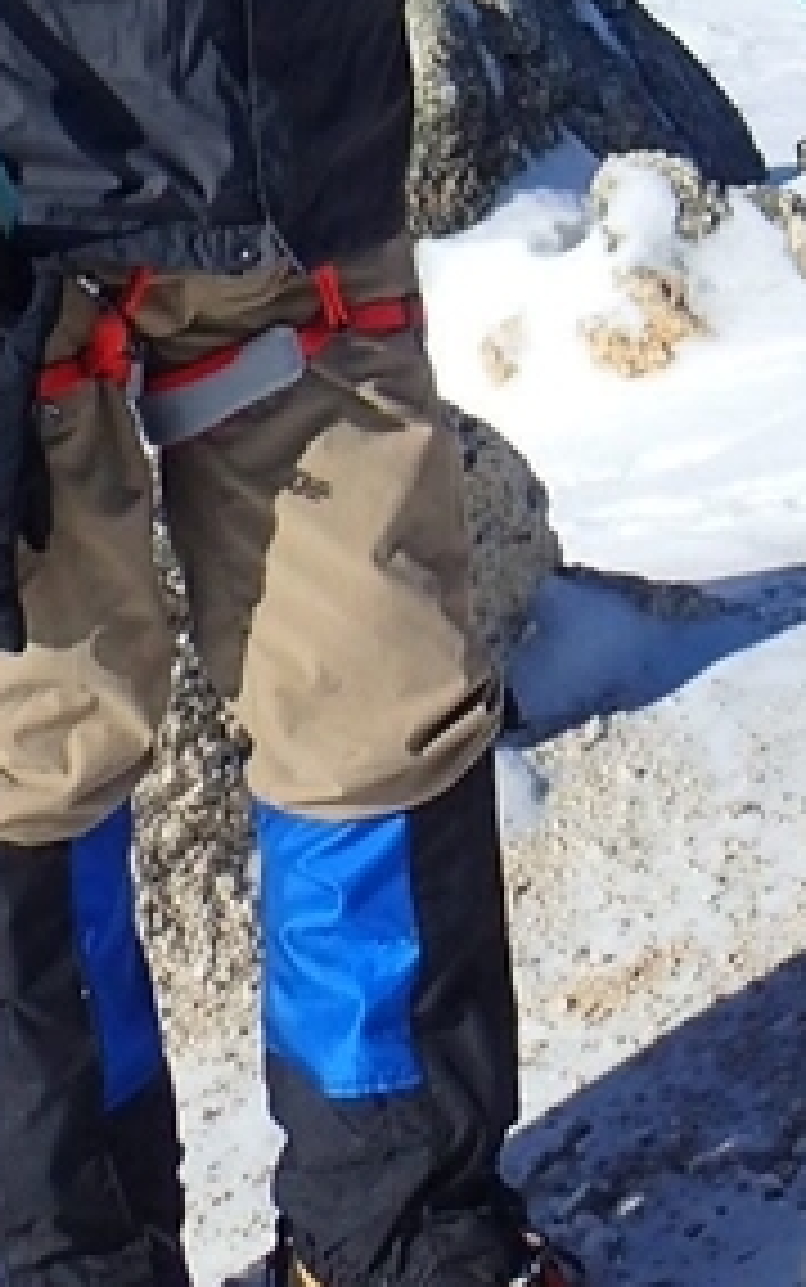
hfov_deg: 11.1
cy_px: -680
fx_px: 4003
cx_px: 1157
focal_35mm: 114
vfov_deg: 16.5
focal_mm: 5.5
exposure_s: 1/200
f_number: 9
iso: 100
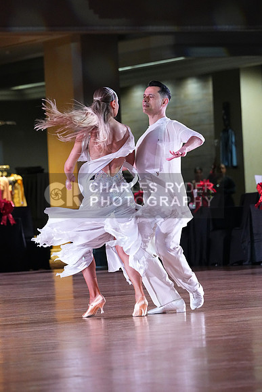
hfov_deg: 6.9
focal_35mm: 200
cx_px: 131
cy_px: 196
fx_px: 2182
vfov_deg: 10.3
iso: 8000
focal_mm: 200
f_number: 5.6
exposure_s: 1/400
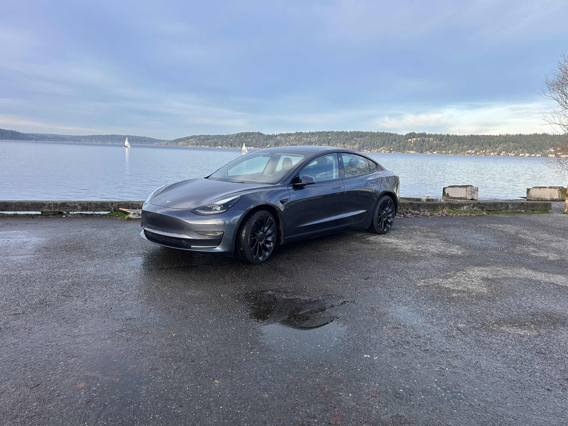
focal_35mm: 26
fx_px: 427
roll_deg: -1.4
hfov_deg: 67.3
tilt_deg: -8.8
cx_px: 284
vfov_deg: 53.1
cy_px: 213
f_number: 1.5
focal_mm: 5.7
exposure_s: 1/797
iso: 50
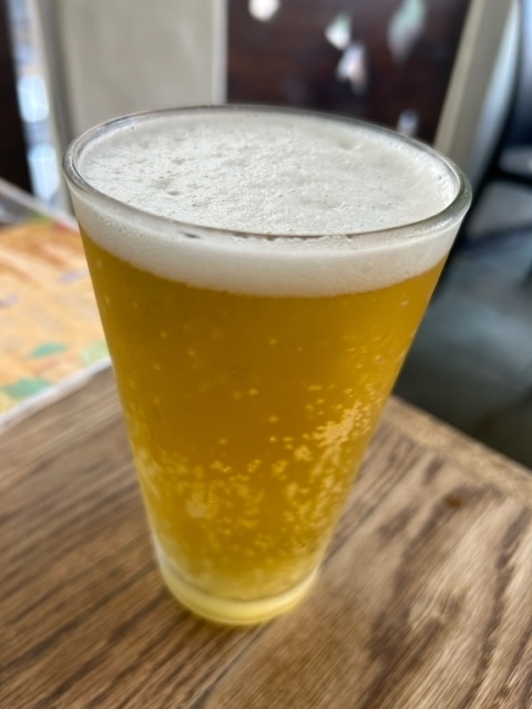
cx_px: 266
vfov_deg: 67.3
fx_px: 533
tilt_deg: -37.2
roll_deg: -5.0
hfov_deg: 53.1
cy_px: 354
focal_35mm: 26
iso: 100
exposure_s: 1/120
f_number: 1.5
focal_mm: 5.7
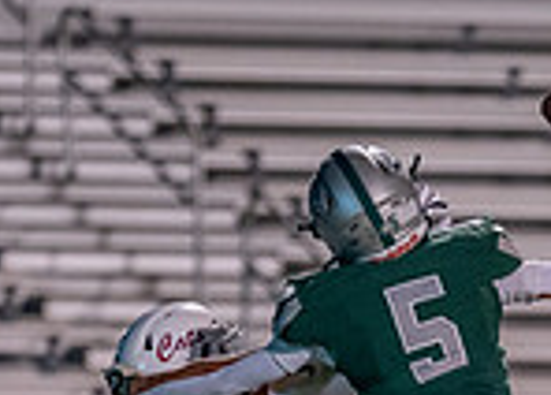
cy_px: 671
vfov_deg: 1.8
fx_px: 12374
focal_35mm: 790
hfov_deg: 2.5
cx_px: 521
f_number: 1.8
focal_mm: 135
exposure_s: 1/1000
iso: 1600
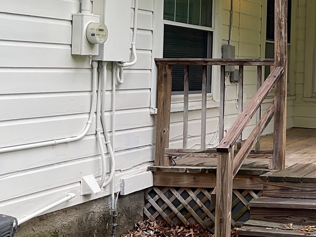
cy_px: 57
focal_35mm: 76
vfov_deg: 19.2
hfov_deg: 23.6
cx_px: 369
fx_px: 694
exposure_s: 1/122
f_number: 1.8
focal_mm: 3
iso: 16
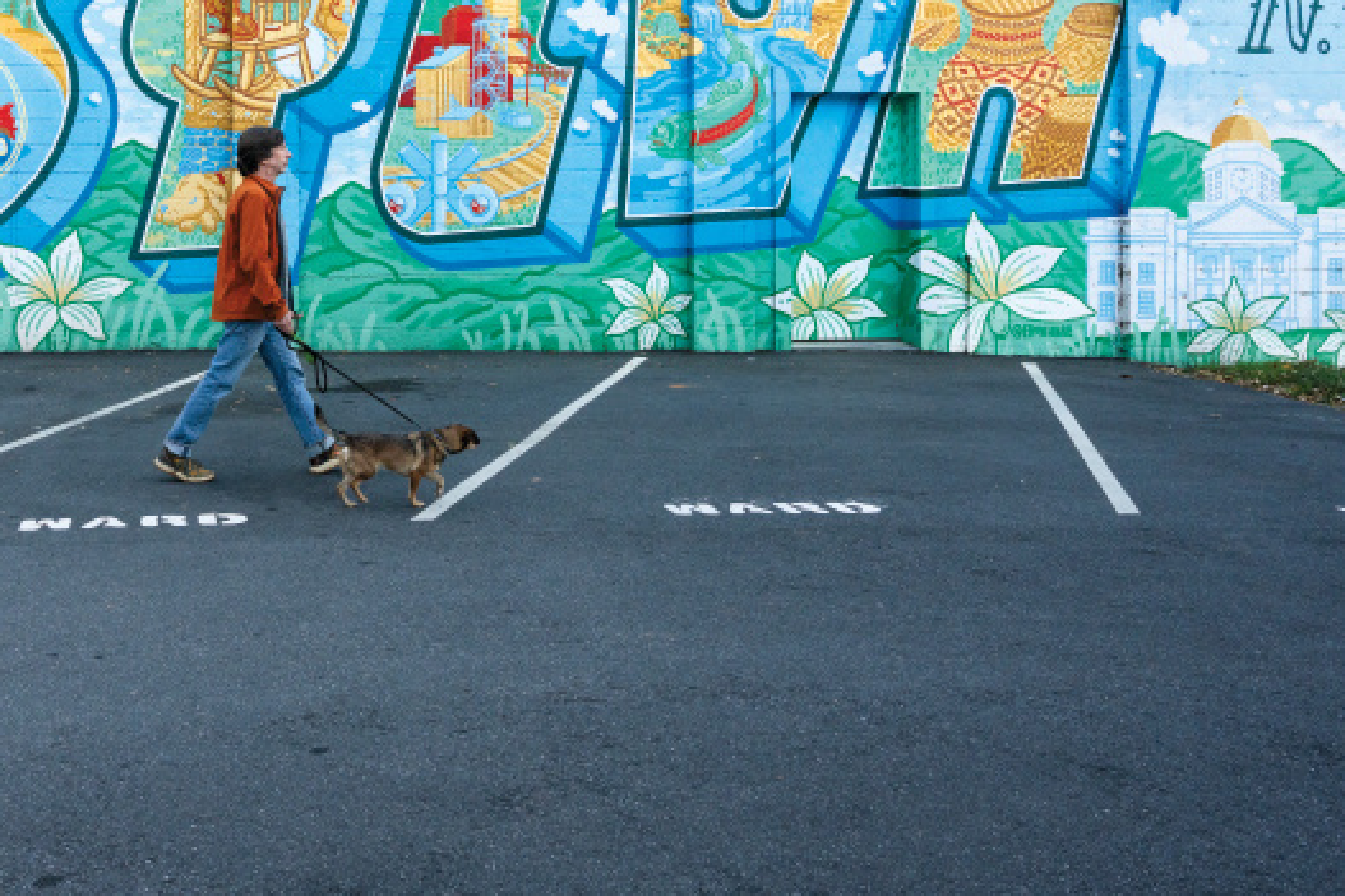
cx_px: 327
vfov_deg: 31.6
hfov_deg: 45.7
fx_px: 1531
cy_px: 153
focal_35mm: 41
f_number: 6.3
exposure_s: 1/400
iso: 1000
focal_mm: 24
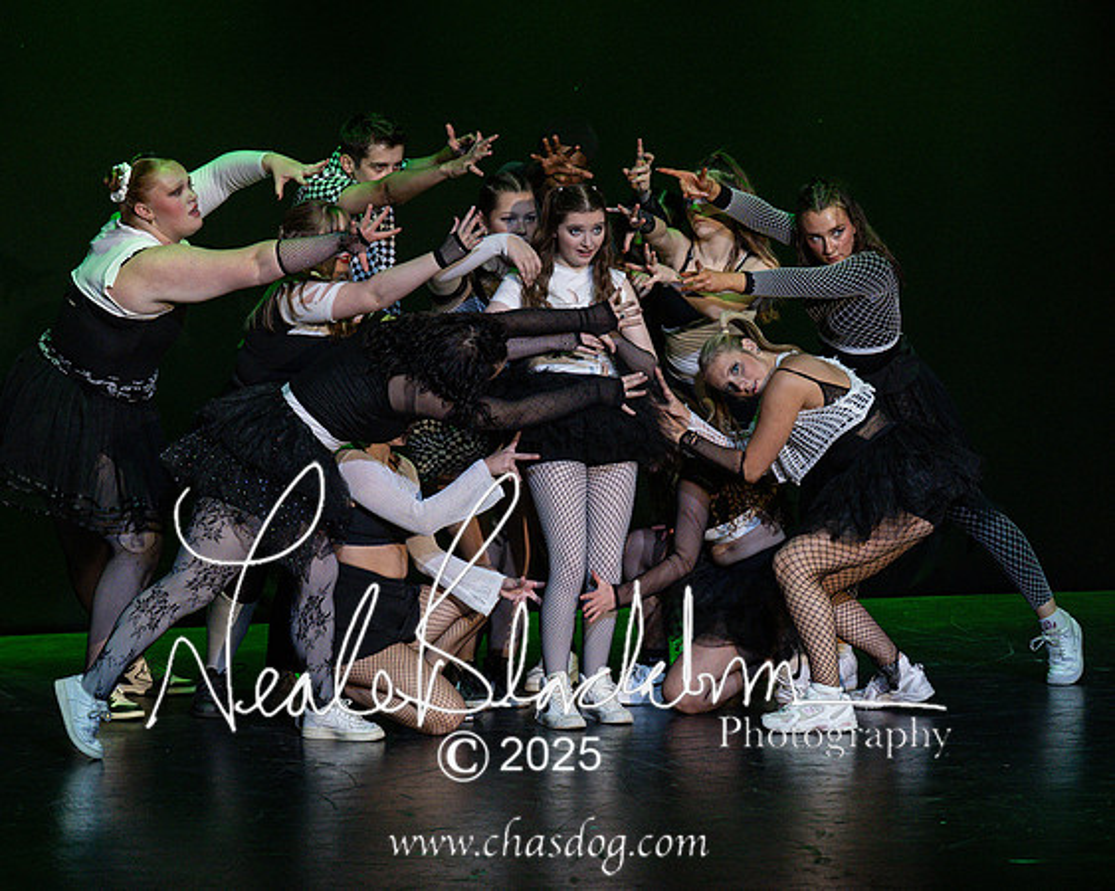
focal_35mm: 132
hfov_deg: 14.6
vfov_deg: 11.7
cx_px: 517
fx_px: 4344
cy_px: 457
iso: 1250
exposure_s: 1/250
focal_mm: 74
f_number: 4
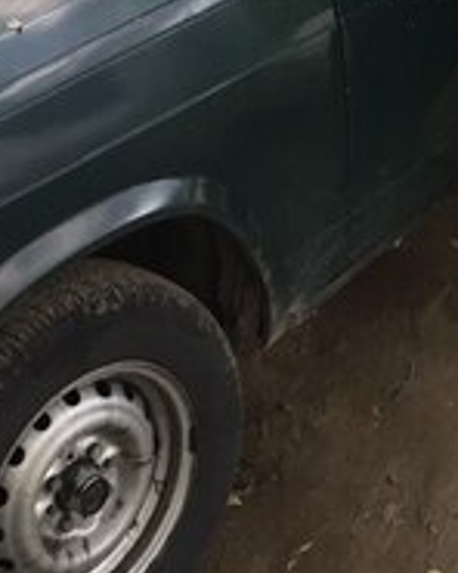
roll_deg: +2.3
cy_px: -40
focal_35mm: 76
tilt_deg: -17.4
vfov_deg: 23.7
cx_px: 306
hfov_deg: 20.1
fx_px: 1288
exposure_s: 1/33
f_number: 2.2
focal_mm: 4.15
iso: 50
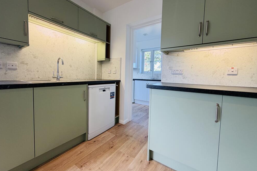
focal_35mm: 15
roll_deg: -0.5
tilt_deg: -3.9
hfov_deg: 100.4
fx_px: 107
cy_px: 82
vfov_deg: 77.3
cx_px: 125
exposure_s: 1/100
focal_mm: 2.22
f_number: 2.2
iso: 125
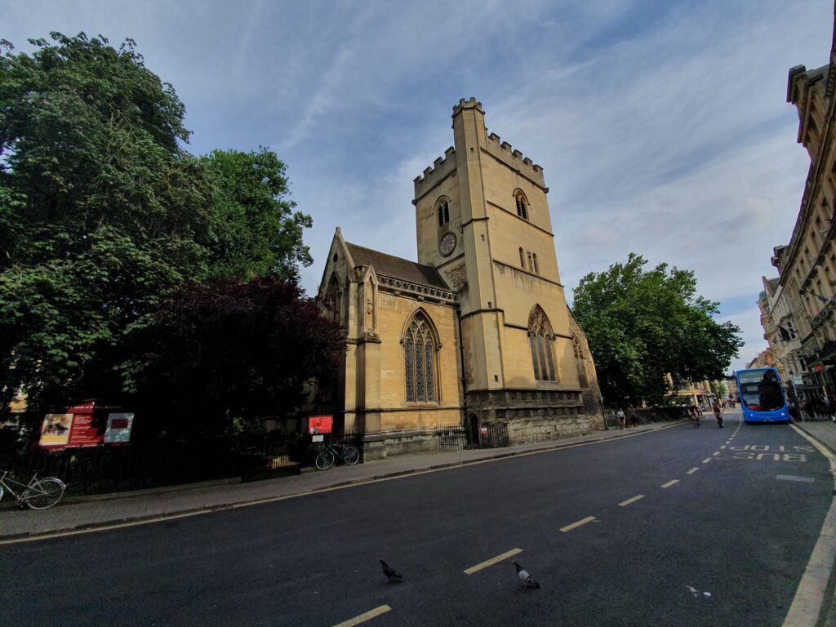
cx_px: 418
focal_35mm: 13
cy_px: 314
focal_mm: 1.8
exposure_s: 1/2408
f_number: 2.2
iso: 50
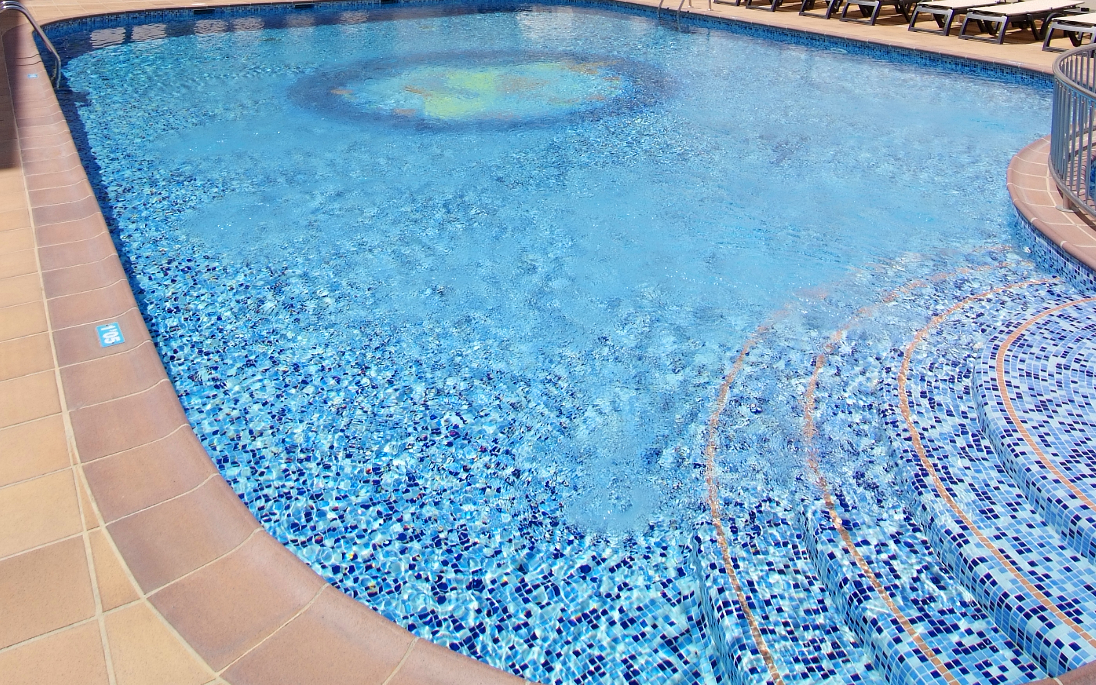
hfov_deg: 66.5
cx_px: 540
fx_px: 836
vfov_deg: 36.0
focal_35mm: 28
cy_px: -111
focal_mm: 12
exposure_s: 1/160
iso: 125
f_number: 11
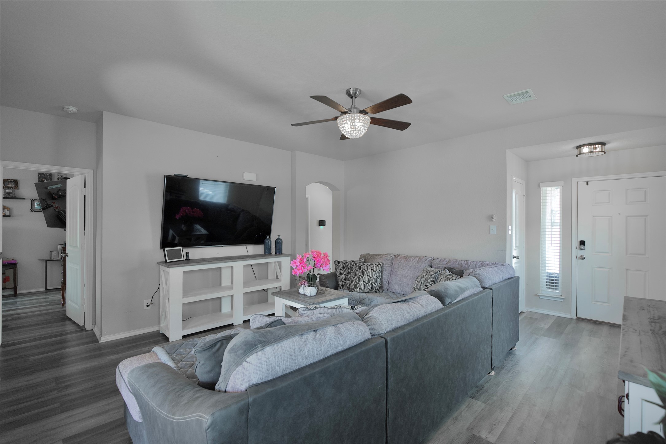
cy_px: 222
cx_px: 333
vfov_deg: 73.8
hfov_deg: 96.7
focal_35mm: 16
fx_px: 296
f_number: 5
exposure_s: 1/40
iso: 640
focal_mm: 16
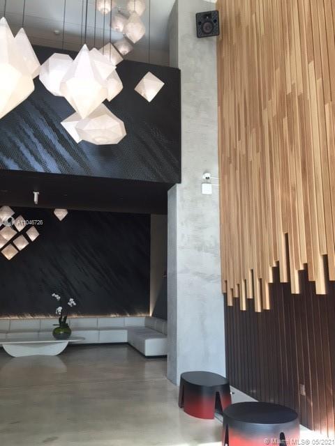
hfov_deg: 48.2
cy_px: 223
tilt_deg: +10.4
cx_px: 168
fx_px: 374
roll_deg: -0.3
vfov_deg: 61.7
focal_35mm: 29
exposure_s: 1/40
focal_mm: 4.15
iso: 40
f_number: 2.2
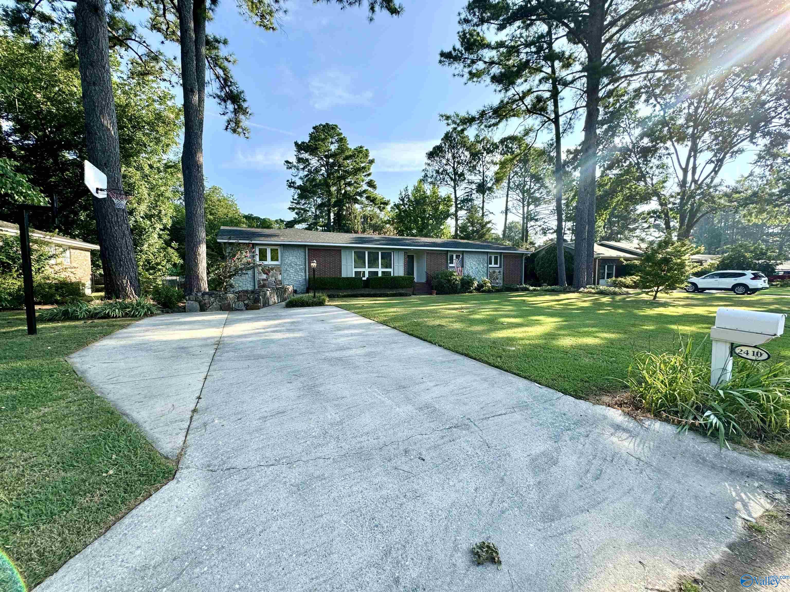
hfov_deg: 102.1
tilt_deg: -4.3
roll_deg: +0.4
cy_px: 296
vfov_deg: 85.7
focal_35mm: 14
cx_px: 395
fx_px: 320
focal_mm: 2.22
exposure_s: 1/479
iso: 40
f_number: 2.2
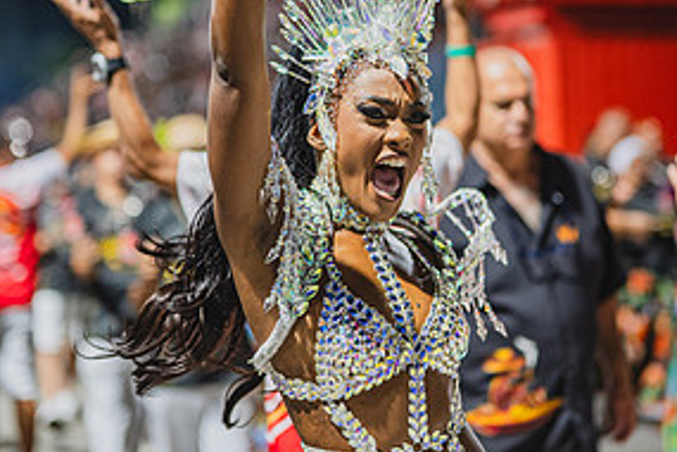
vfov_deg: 17.2
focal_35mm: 79
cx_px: 340
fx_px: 1486
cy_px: 136
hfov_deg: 25.7
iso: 1600
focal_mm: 50
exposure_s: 1/1000
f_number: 1.3
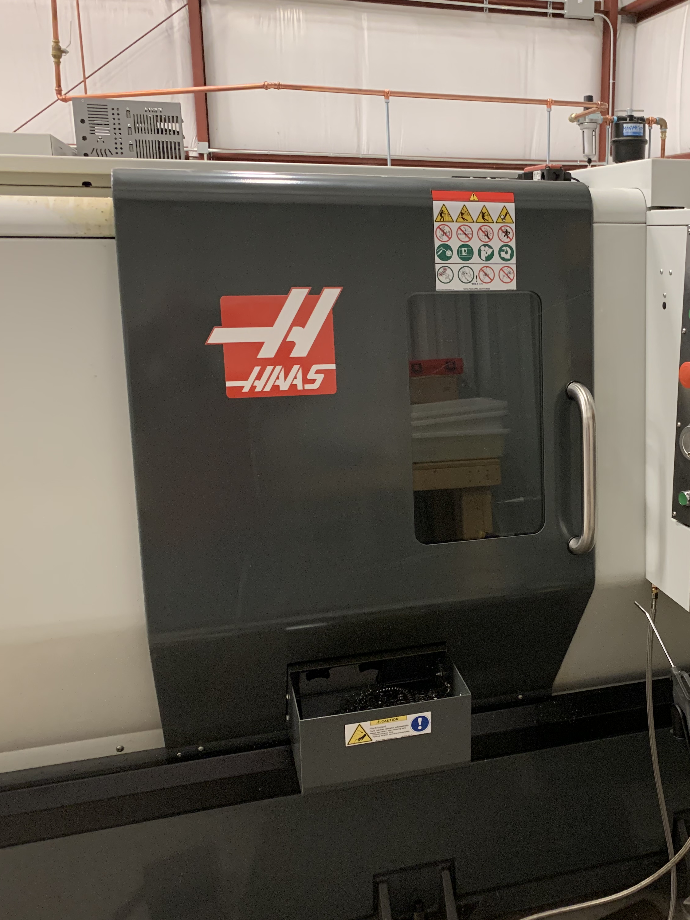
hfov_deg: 39.5
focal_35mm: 35
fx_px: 930
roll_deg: -2.1
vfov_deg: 52.6
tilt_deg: -13.3
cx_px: 525
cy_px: 459
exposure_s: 1/60
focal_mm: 4.25
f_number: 1.8
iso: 250
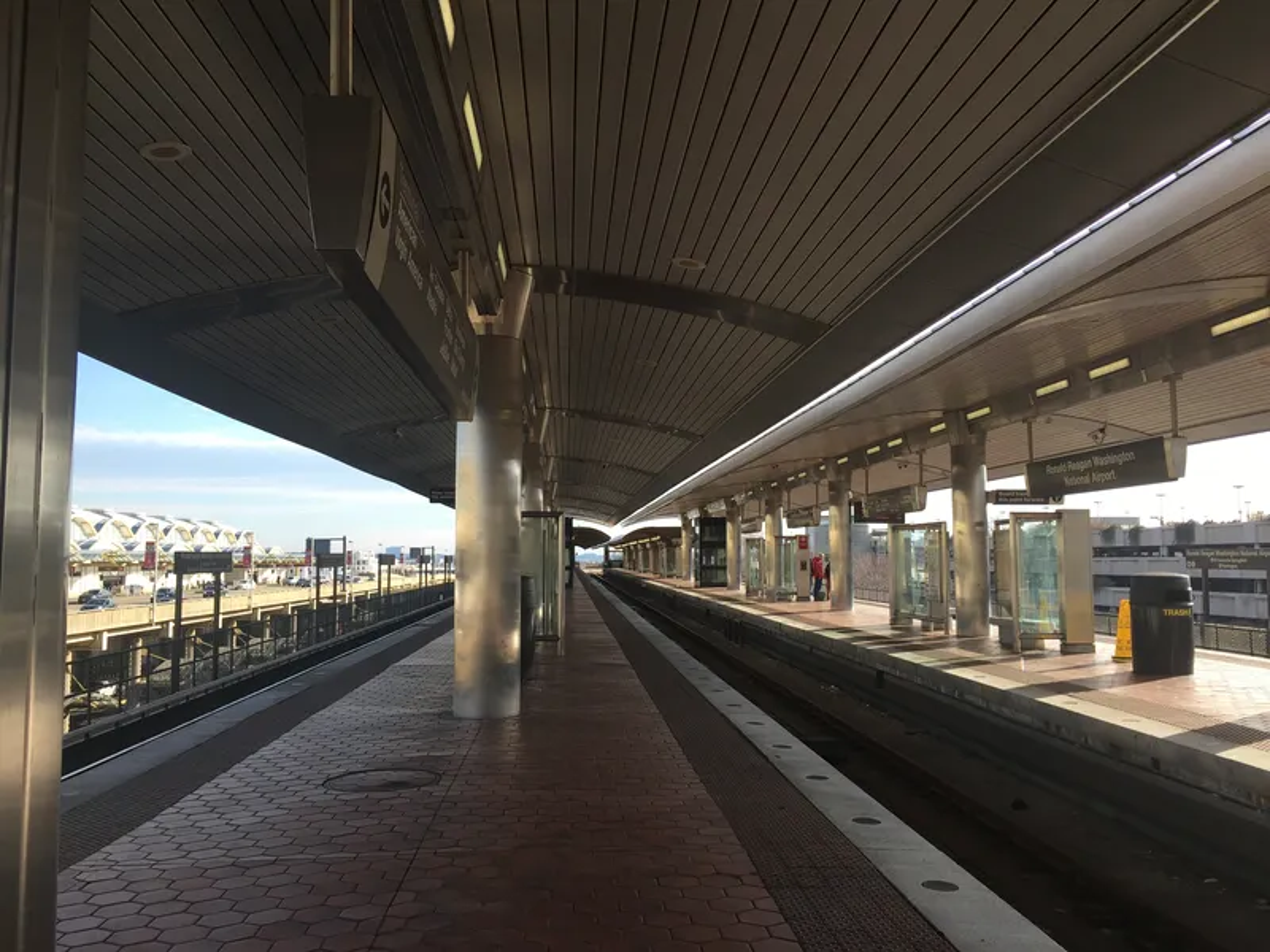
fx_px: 1064
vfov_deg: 48.2
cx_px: 635
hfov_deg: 61.7
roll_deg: +0.4
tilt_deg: +2.8
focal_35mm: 29
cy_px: 476
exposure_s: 1/472
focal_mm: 4.15
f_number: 2.2
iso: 25
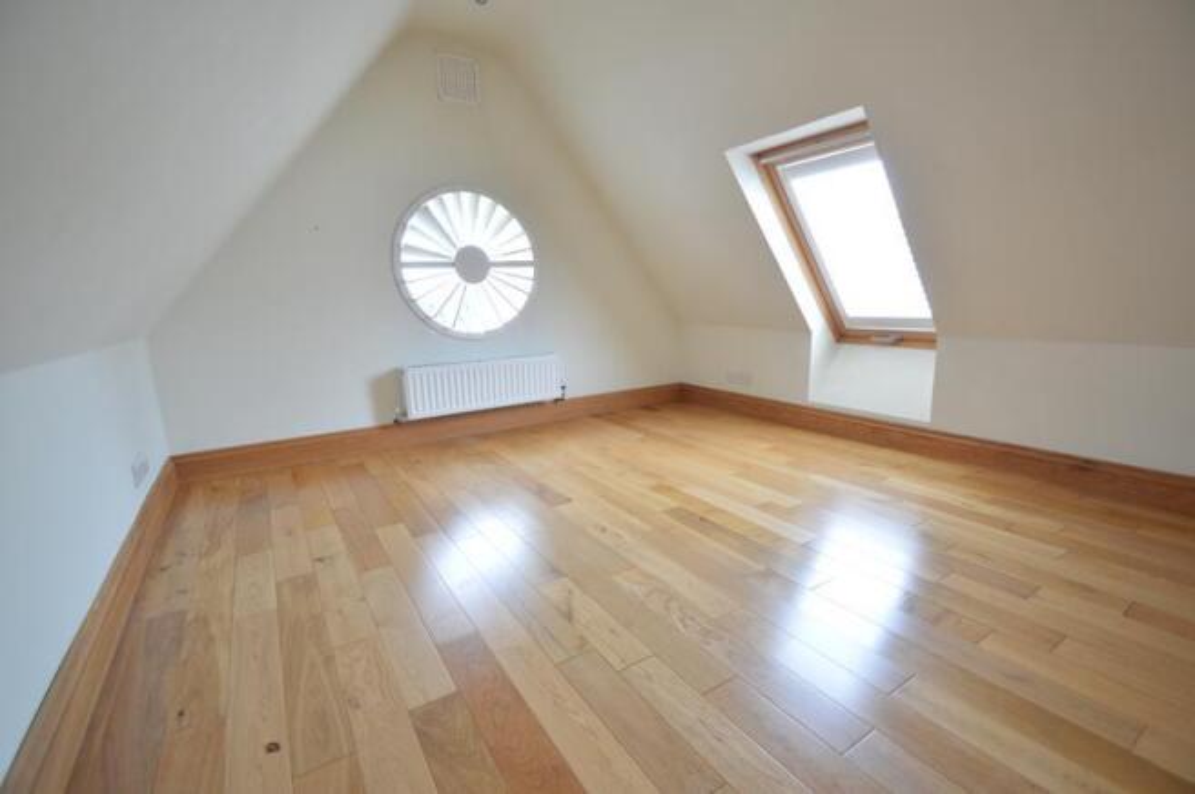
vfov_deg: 77.2
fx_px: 497
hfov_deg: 100.4
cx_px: 598
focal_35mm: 15
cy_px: 397
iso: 250
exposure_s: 1/15
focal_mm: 10
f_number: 3.5
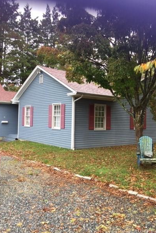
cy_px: 112
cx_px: 83
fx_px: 208
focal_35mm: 32
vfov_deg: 58.7
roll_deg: -2.0
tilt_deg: +2.2
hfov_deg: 41.1
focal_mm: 4.15
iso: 32
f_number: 2.2
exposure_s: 1/40
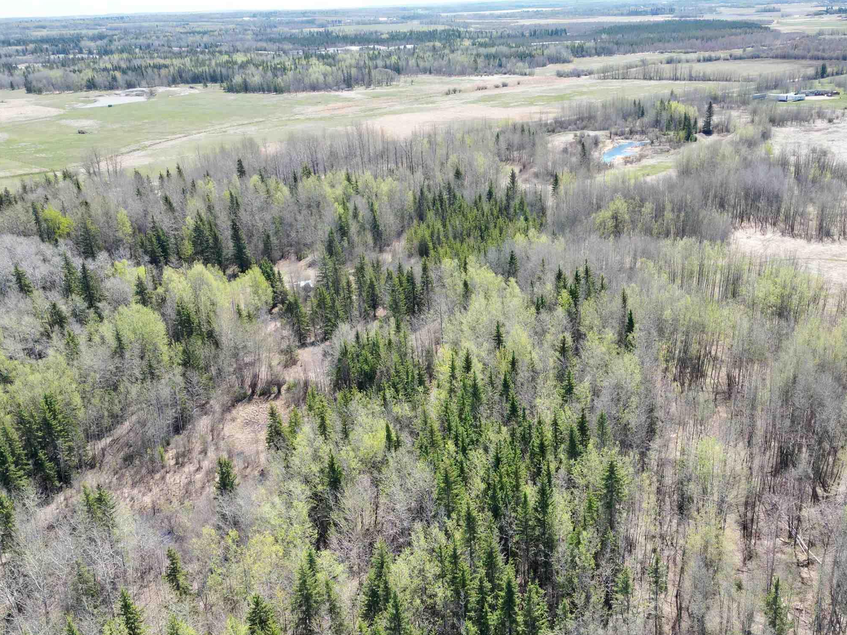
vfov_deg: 37.8
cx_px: 508
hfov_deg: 49.8
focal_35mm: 37
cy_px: 468
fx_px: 905
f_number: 1.7
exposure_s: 1/1500
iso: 200
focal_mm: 6.72
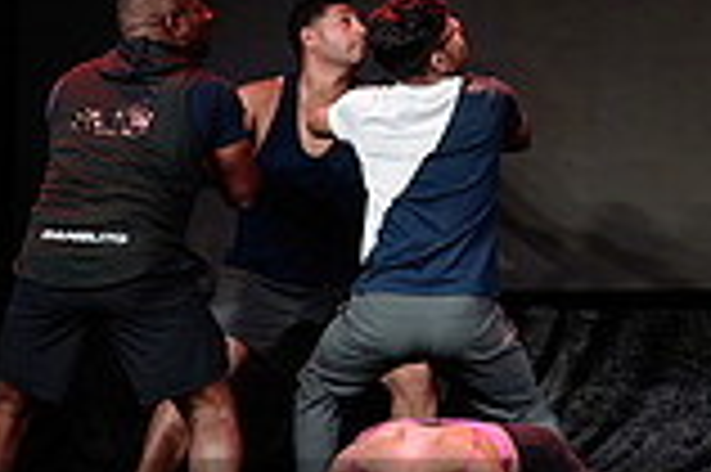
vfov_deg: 9.6
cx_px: 915
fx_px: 2782
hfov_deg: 14.0
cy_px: -33
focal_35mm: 141
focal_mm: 33.5
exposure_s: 1/500
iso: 1000
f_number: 2.8
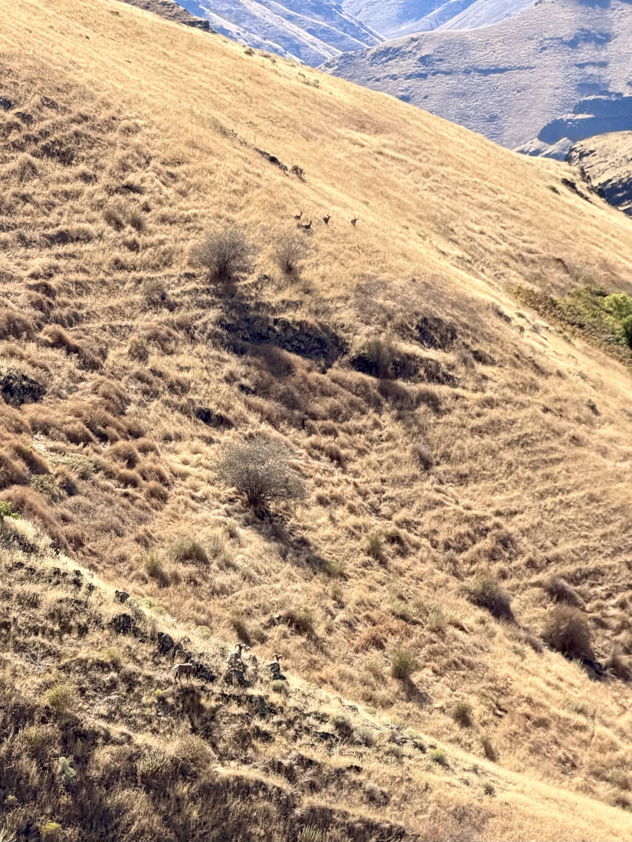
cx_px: 316
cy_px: 421
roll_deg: +3.5
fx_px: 2434
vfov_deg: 19.6
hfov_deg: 14.8
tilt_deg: -11.0
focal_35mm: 100
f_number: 2.8
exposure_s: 1/510
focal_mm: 16.89
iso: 50
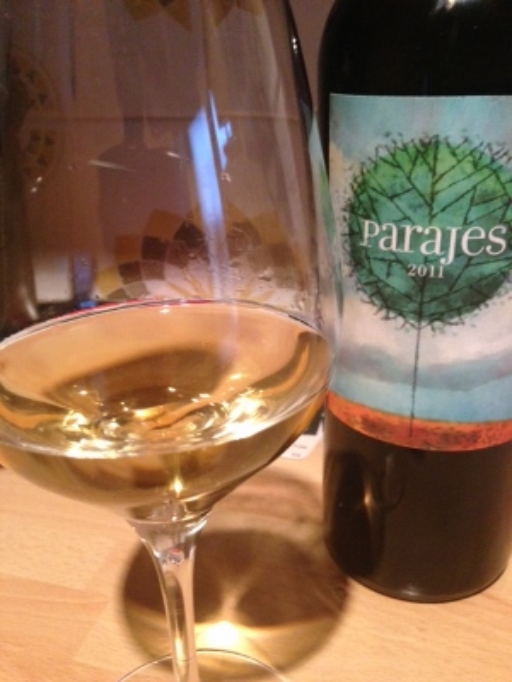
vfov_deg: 55.4
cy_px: 341
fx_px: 651
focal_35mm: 33
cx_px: 256
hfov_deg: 42.9
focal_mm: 4.12
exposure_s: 1/20
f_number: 2.4
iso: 320
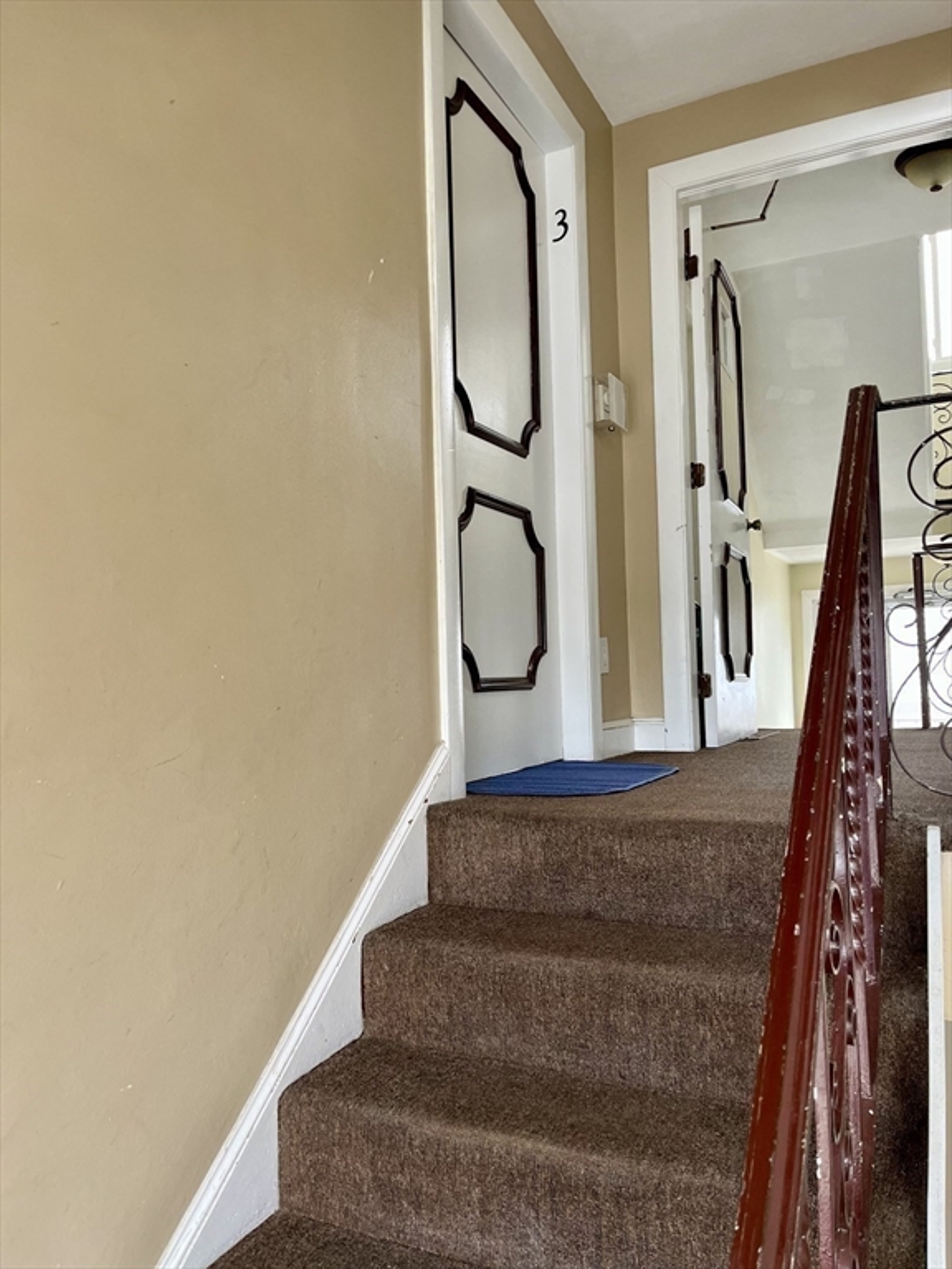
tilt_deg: +1.0
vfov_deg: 67.3
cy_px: 634
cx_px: 476
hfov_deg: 53.1
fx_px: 953
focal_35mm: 26
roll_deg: +1.5
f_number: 1.6
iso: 100
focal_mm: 5.1
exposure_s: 1/121
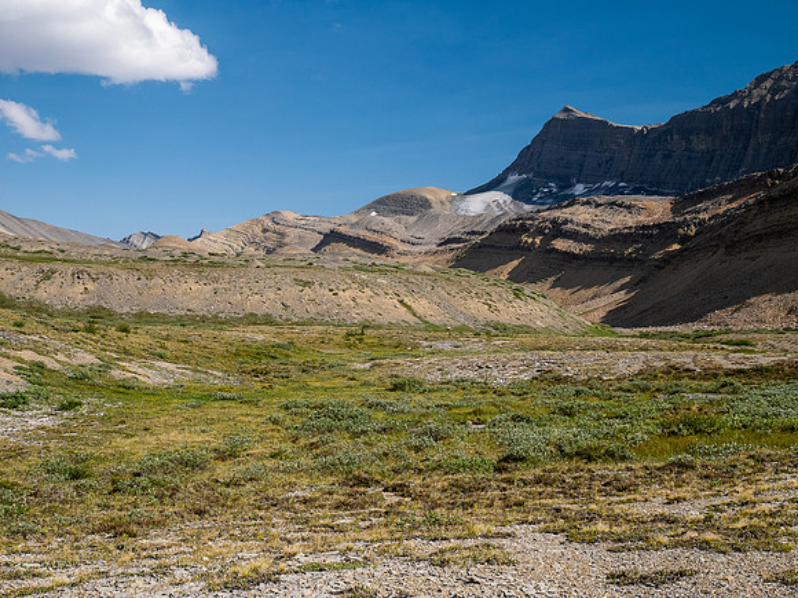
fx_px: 1153
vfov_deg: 29.1
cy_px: 299
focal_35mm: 50
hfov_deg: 38.2
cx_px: 399
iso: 200
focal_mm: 25
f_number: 8
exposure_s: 1/200
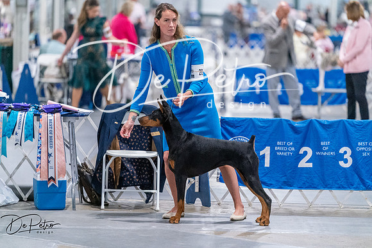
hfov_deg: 10.3
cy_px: 124
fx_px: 2067
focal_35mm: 200
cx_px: 186
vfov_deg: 6.9
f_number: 3.2
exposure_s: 1/320
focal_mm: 200
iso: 6400
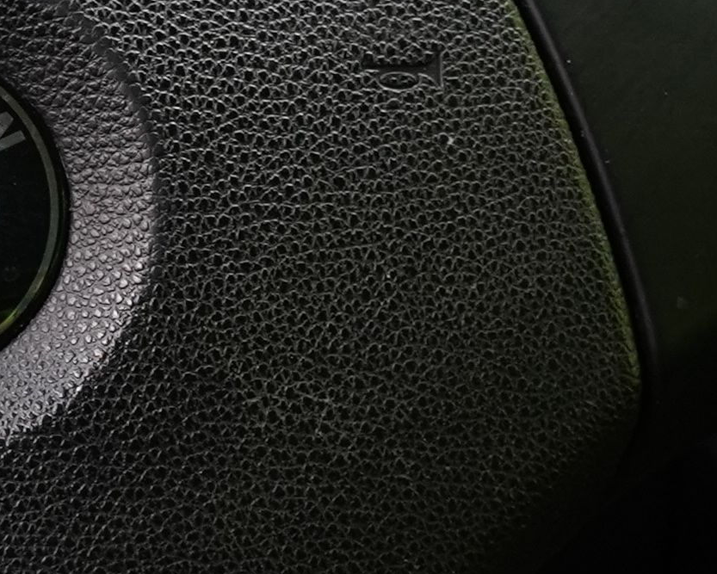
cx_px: -95
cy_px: 213
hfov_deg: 9.7
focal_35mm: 196
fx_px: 4161
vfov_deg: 7.9
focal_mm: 29
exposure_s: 1/25
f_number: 5
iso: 1250
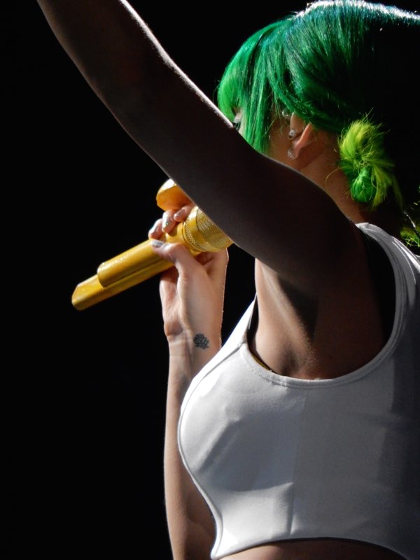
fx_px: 8898
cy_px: 280
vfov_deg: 3.6
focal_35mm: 550
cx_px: 210
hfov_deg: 2.7
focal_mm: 99
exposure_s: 1/125
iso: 800
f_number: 6.3
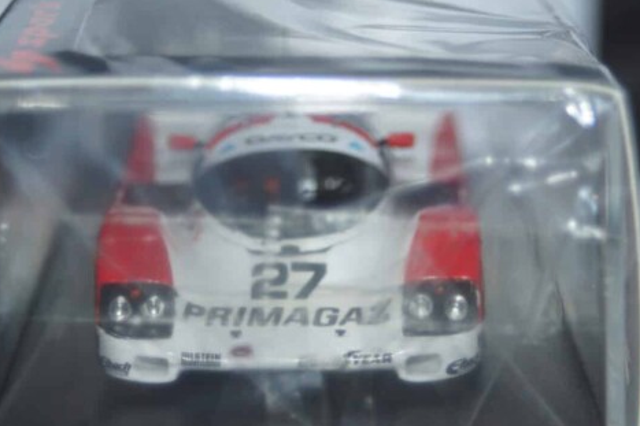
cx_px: 297
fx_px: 2399
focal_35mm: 135
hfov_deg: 15.2
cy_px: 270
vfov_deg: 10.1
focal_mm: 70
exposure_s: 1/80
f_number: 5.6
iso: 250
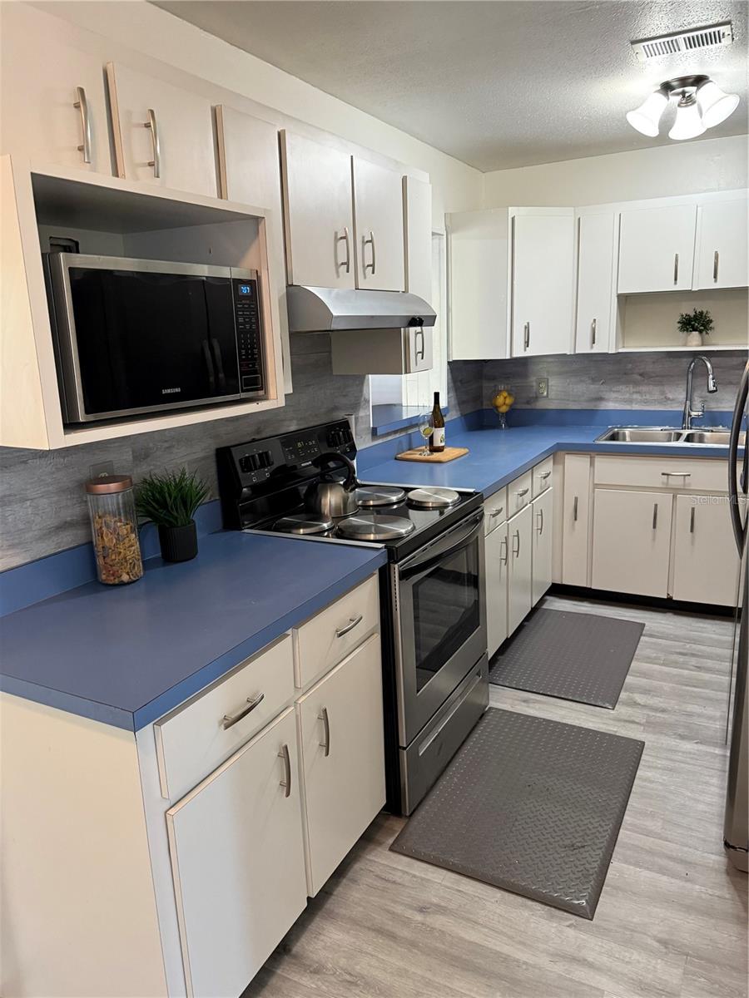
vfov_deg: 71.6
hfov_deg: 56.8
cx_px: 374
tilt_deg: -12.4
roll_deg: +2.0
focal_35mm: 24
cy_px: 499
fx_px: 692
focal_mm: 6.76
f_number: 1.78
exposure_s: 1/60
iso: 400
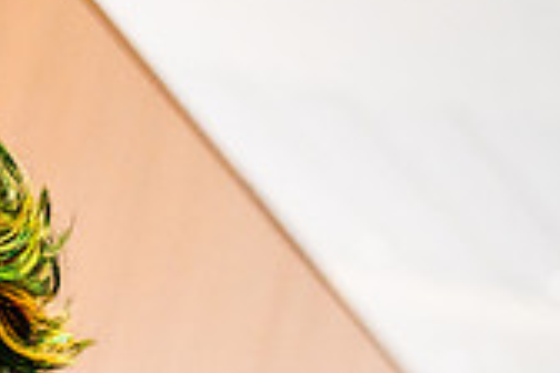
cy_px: 612
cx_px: -69
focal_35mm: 206
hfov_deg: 9.9
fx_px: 3204
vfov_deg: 6.6
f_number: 2
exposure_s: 1/500
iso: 400
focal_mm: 50
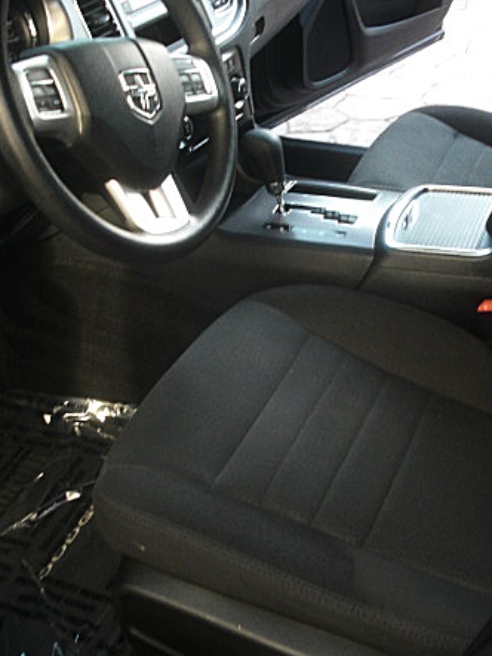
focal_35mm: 52
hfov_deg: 28.0
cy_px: 317
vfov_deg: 36.8
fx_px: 986
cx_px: 286
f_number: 2.8
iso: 200
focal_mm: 6.3
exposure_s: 1/60
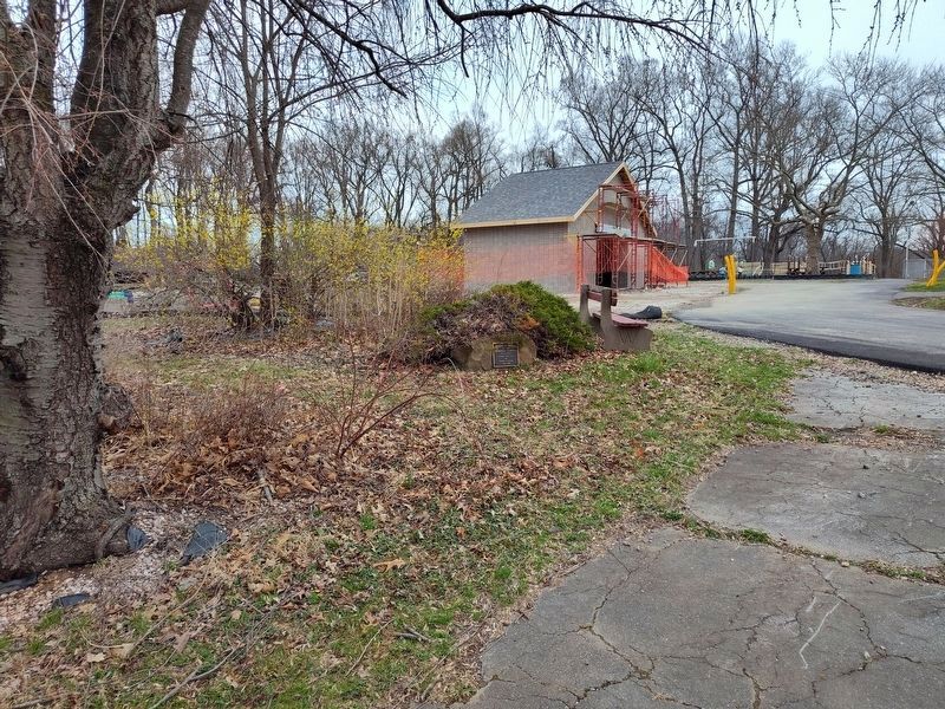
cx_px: 472
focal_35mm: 23
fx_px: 628
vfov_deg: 58.9
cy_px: 354
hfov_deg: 73.9
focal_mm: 5.56
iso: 100
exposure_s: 1/659
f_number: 1.8
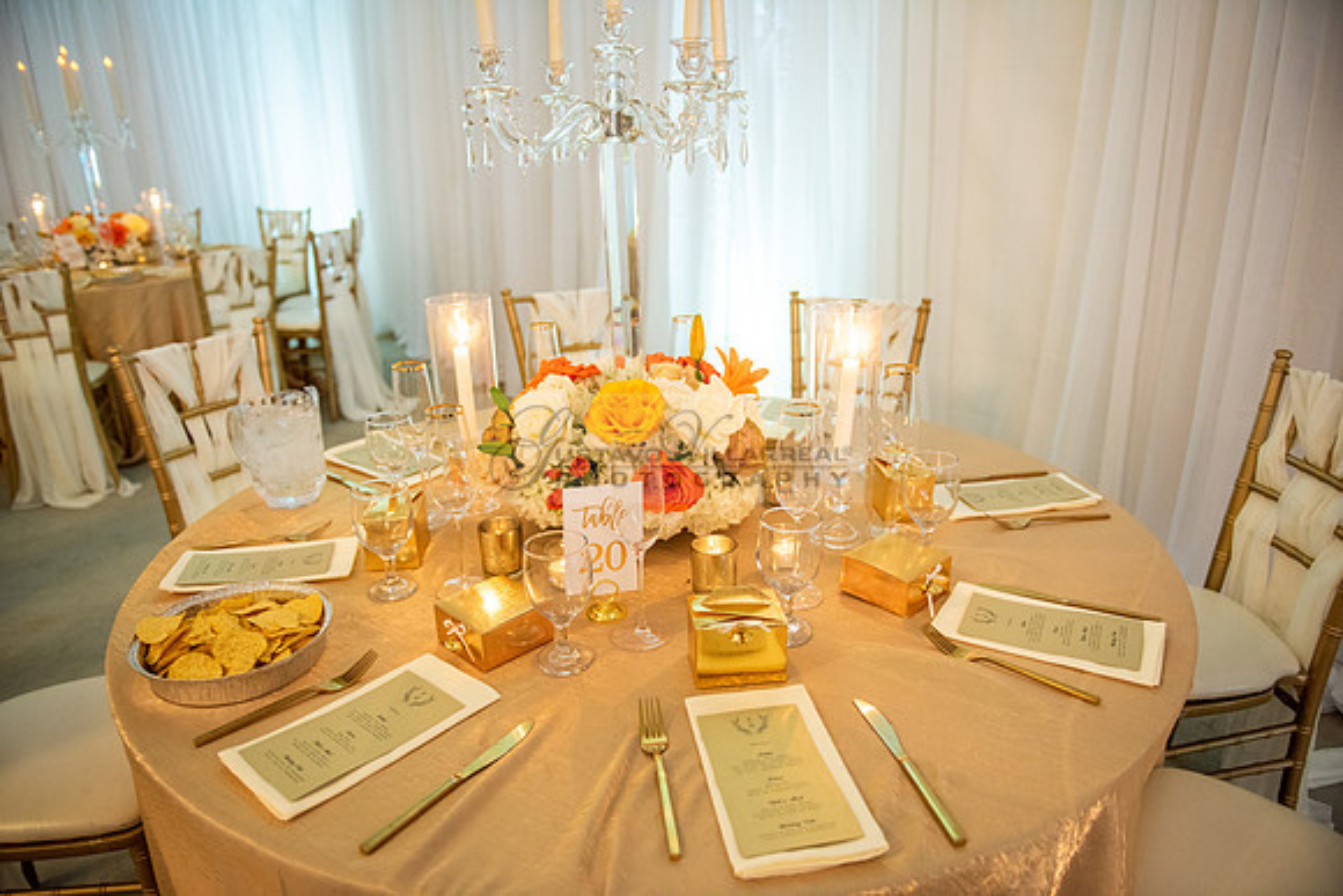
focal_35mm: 24
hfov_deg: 73.7
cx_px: 672
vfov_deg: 53.2
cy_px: 448
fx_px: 896
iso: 1600
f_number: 2.8
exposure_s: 1/80
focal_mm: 24
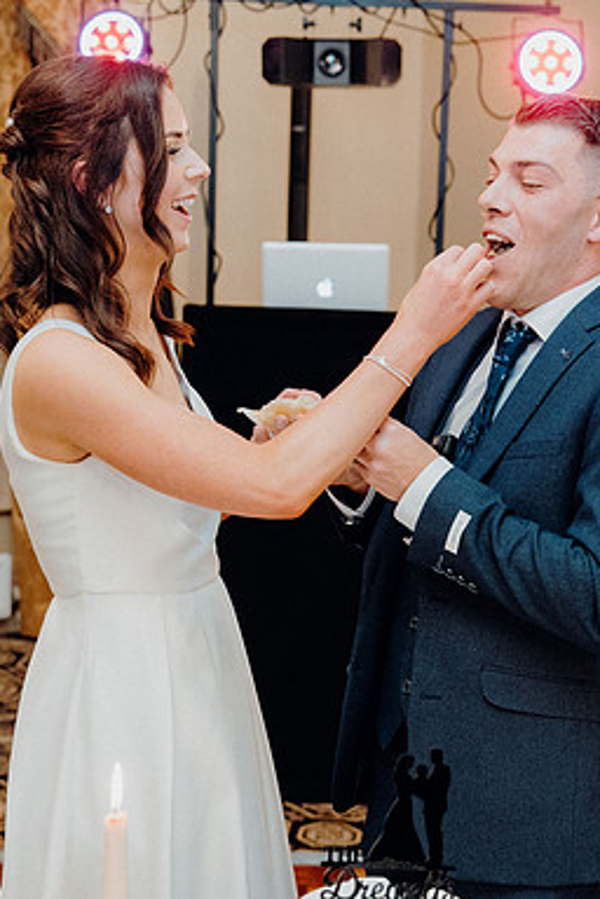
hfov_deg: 20.9
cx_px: 368
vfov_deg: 31.0
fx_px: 1625
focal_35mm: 65
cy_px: 448
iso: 3200
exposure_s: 1/160
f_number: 3.5
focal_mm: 43
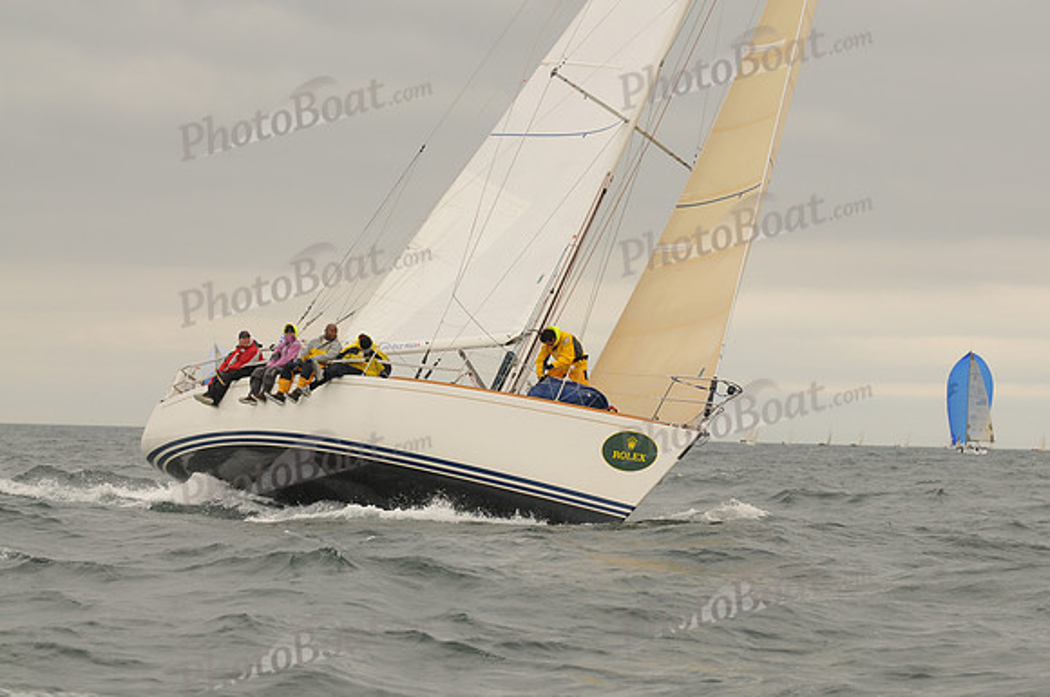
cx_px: 525
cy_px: 348
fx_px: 4281
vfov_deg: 9.3
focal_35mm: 147
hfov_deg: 14.0
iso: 200
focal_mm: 98
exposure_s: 1/800
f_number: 4.5
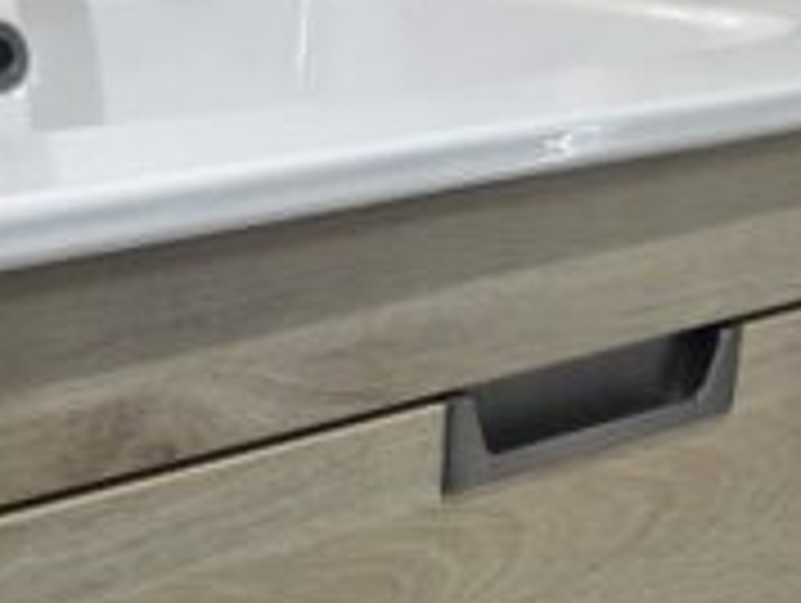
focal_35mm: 62
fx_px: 1437
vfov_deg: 22.9
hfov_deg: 30.3
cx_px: 140
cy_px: 576
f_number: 1.8
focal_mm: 5.4
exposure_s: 1/100
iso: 320
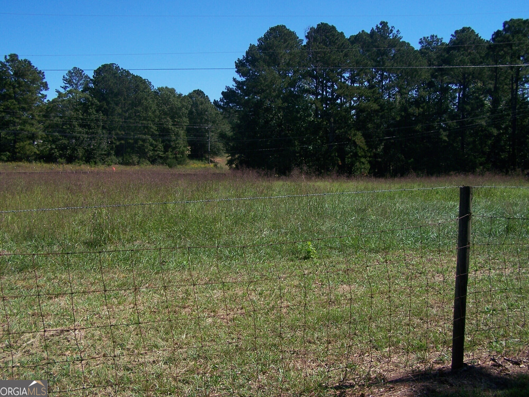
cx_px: 259
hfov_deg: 47.9
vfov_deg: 36.8
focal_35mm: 39
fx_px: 596
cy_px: 197
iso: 80
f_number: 4
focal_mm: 6.3
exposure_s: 1/800
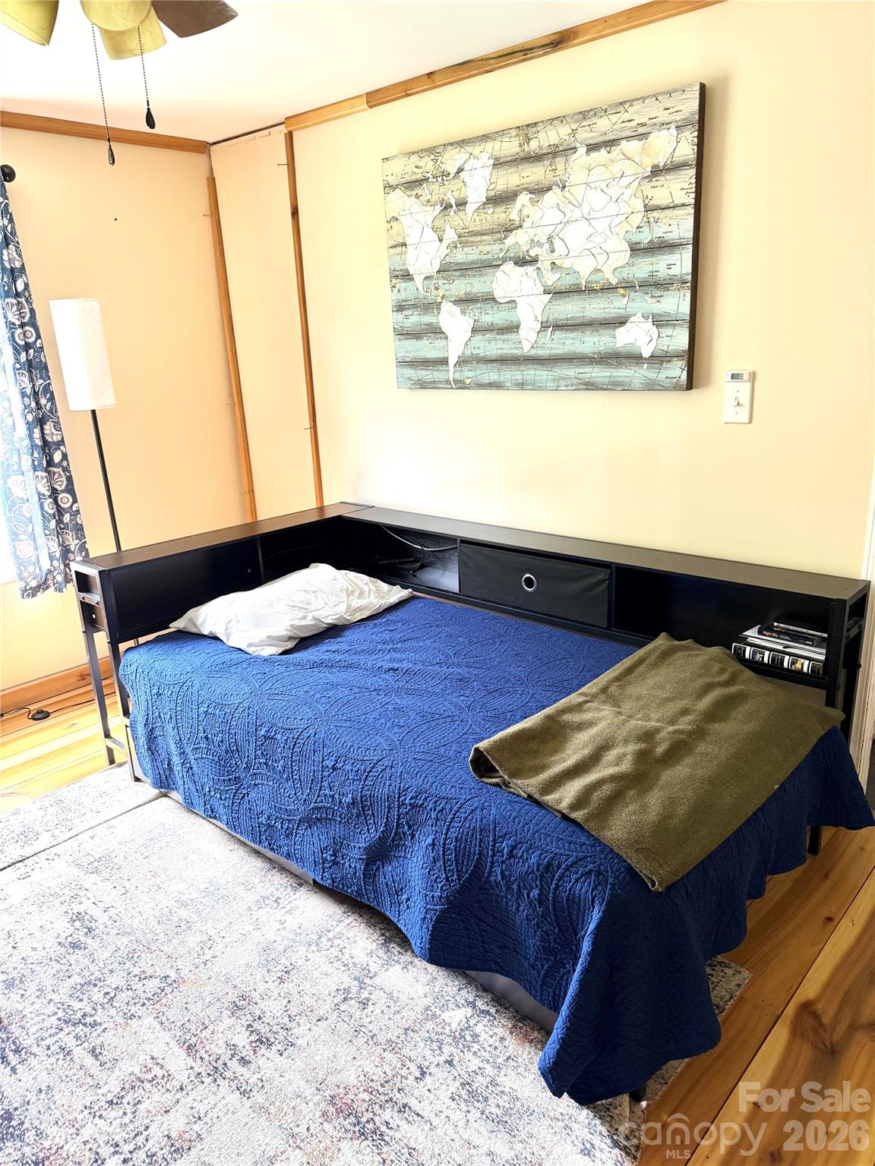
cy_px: 583
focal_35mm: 24
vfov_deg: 71.6
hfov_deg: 56.8
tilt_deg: -16.5
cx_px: 438
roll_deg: +2.1
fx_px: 809
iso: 160
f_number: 1.78
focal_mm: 6.76
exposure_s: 1/121
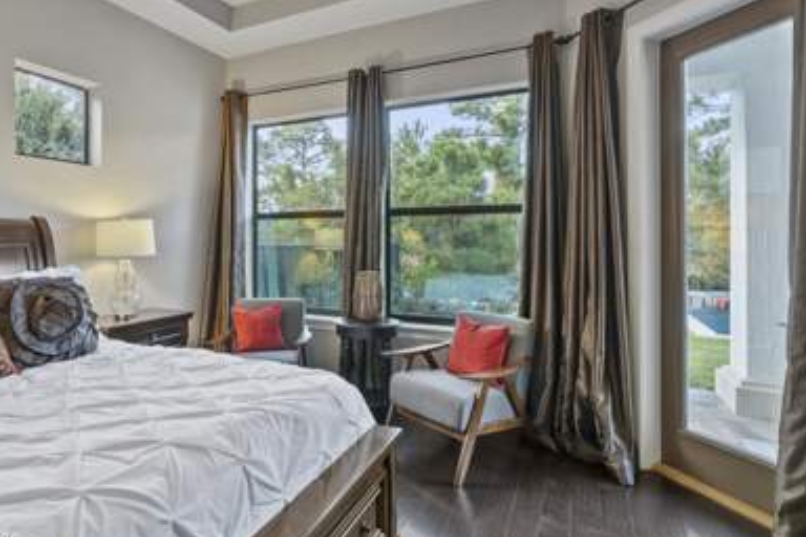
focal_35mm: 20
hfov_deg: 83.5
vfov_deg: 61.7
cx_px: 348
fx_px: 448
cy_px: 231
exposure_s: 1.3
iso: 160
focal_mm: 16
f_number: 8
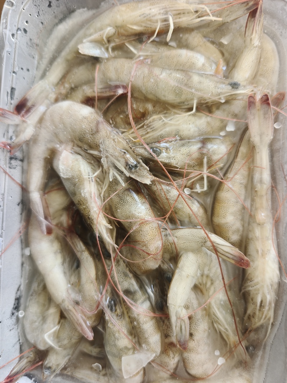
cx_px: 144
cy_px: 192
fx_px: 254
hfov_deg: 58.9
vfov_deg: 73.9
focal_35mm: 23
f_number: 1.6
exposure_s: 1/160
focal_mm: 6.06
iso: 50
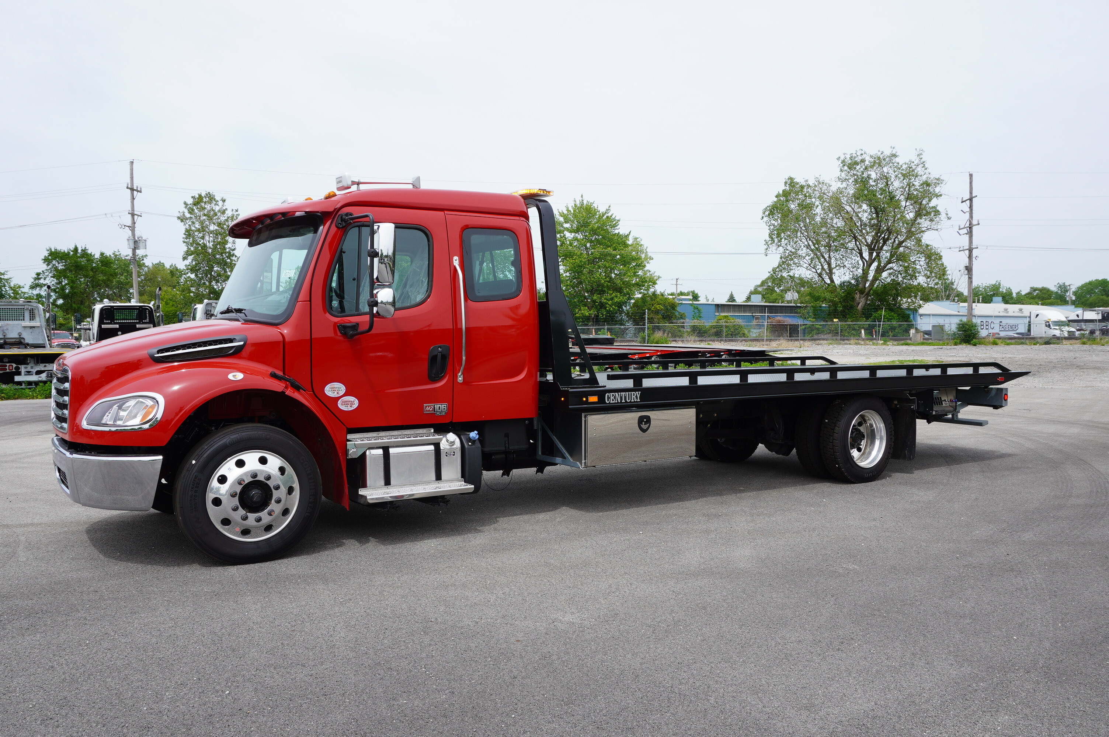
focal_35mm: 30
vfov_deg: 43.5
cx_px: 554
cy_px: 368
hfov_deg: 62.0
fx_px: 923
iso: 100
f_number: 9
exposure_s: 1/125
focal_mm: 20
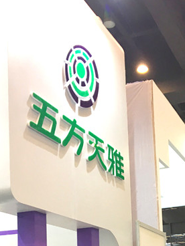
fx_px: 449
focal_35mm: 63
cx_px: 151
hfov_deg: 22.9
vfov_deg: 28.5
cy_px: 255
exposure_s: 1/33
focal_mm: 4.15
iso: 32
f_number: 2.2
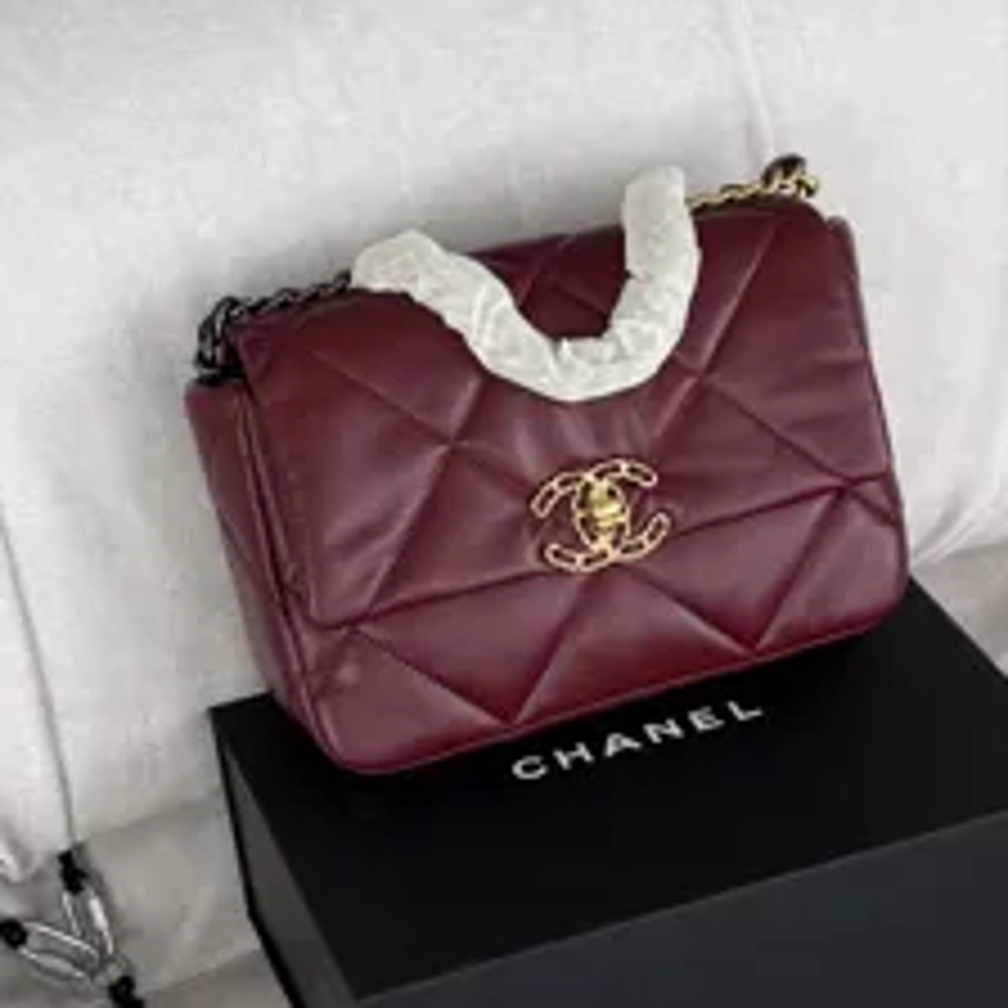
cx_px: 702
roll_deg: -1.2
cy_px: 562
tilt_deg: -38.0
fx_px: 2998
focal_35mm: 91
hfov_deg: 19.0
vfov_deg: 19.1
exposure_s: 1/65
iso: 100
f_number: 1.78
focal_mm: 6.76
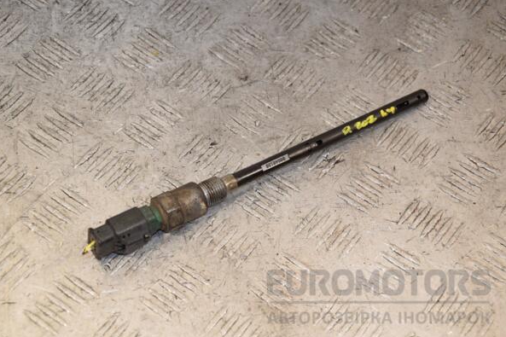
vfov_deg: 15.5
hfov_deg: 23.1
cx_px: 251
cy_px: 169
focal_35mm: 88
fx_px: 1236
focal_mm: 58
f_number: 6.3
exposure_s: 1/200
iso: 800
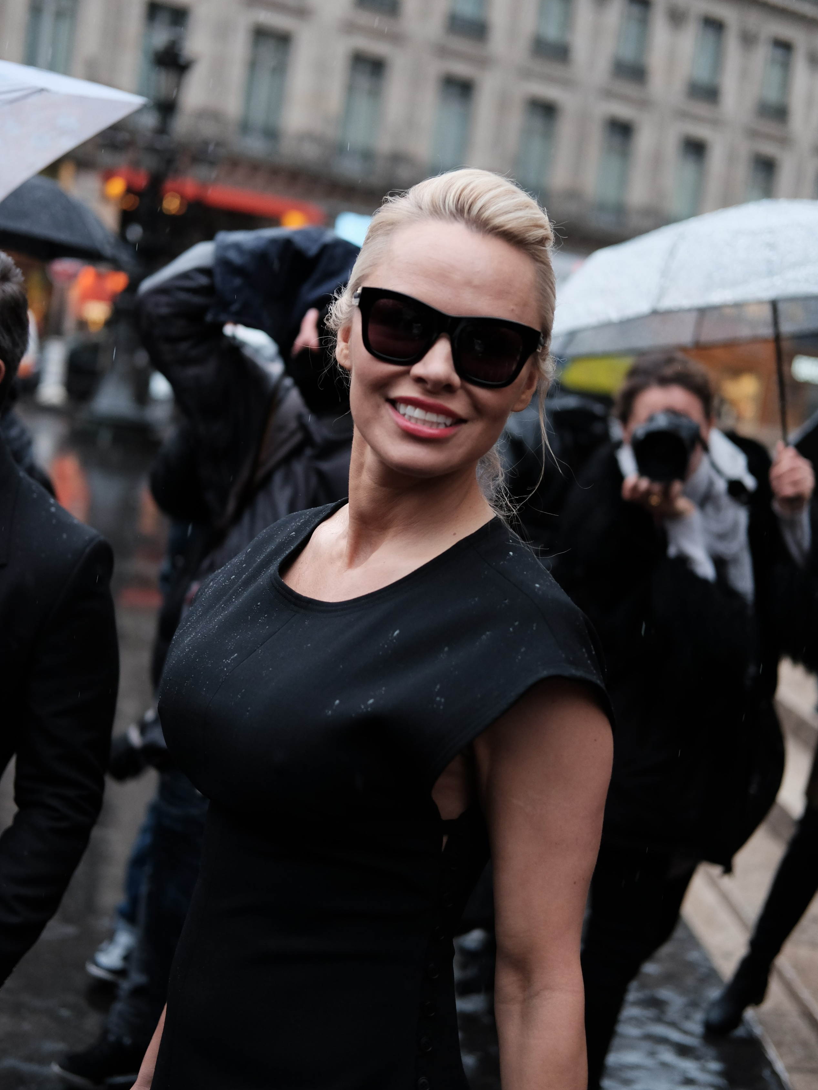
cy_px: 542
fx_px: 1828
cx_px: 408
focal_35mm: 58
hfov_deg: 25.2
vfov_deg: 33.2
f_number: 2
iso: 800
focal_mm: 35
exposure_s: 1/640
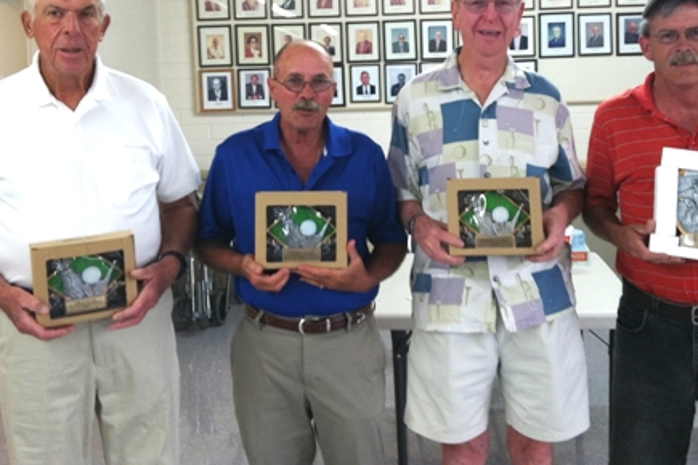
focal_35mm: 43
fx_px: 834
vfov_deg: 31.1
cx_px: 382
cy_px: 176
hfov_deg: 45.4
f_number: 2.8
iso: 100
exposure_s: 1/15
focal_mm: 3.85
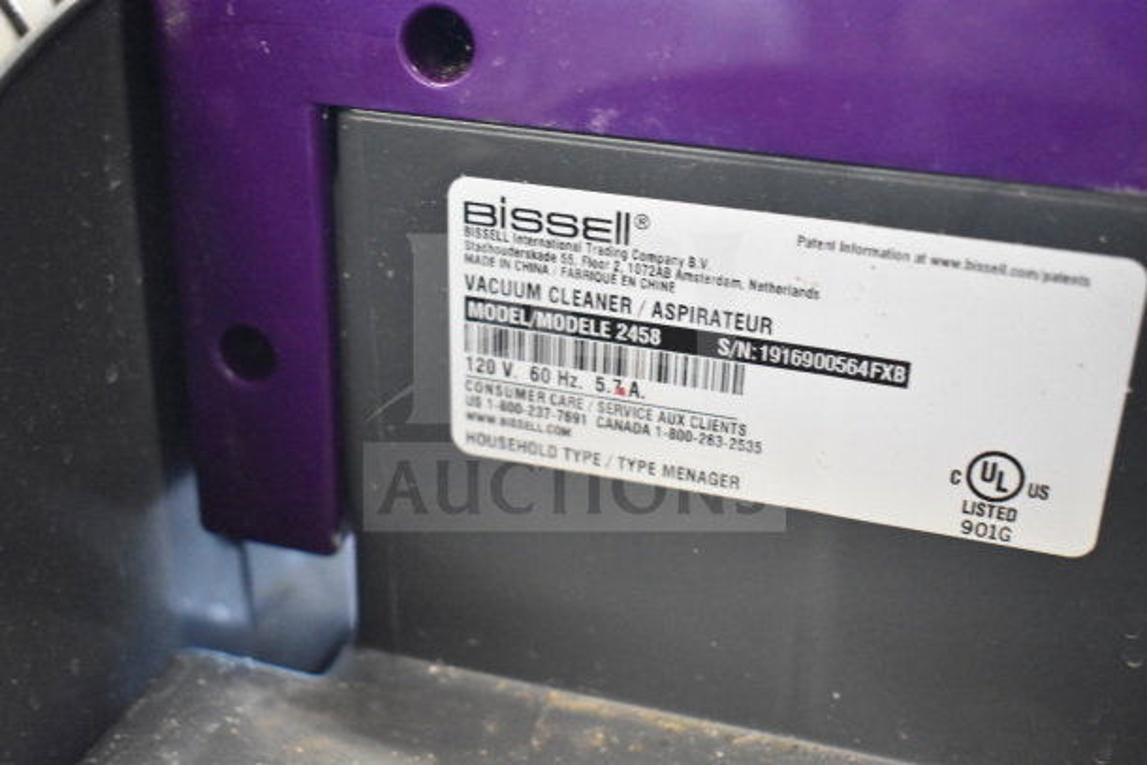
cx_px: 574
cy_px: 382
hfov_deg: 42.3
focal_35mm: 46
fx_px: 1482
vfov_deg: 29.0
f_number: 4.5
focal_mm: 31
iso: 6400
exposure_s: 1/80
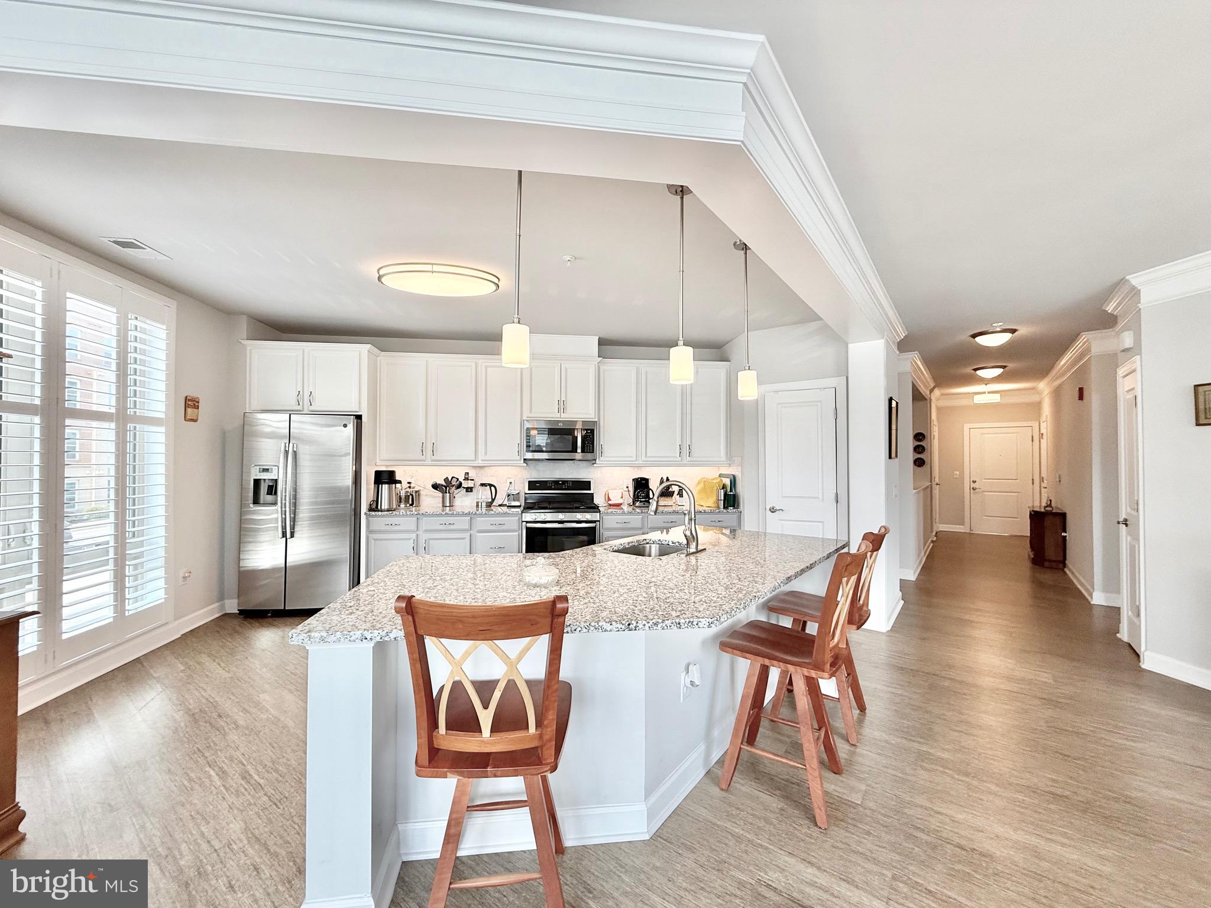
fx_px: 490
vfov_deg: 85.7
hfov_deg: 102.1
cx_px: 606
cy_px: 454
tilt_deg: +0.9
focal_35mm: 14
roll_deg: +0.3
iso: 100
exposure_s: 1/120
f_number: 2.2
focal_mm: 2.22
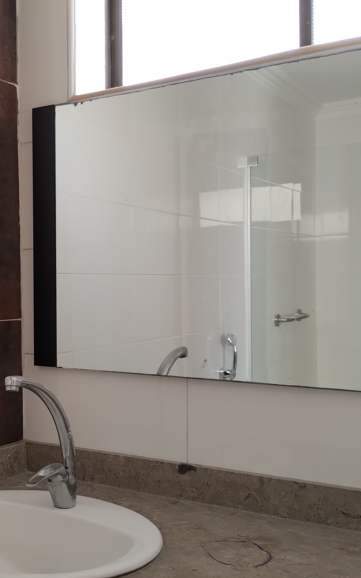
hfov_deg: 28.2
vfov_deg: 45.2
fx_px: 692
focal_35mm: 44
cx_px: 42
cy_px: 307
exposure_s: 1/30
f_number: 1.8
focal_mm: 4.27
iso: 181
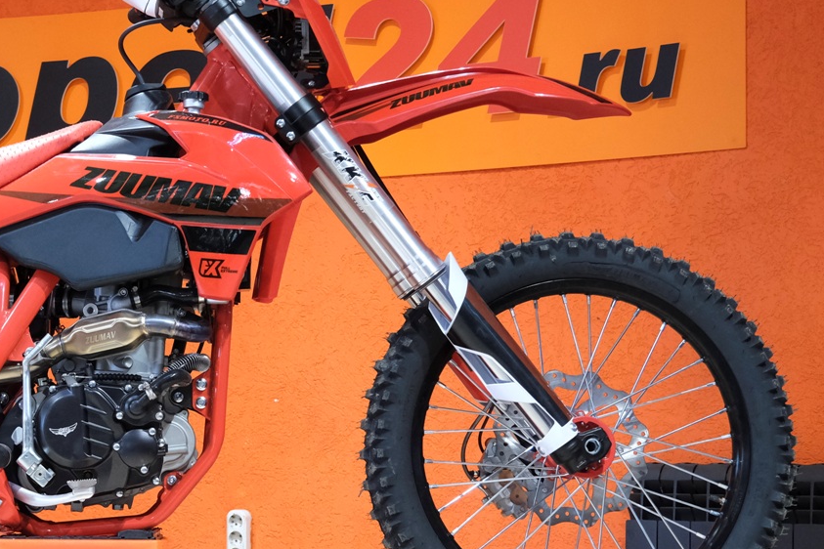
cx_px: 96
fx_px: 2129
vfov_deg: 14.7
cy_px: 314
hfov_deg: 21.5
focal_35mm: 93
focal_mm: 32.5
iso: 2000
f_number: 4
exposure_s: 1/100
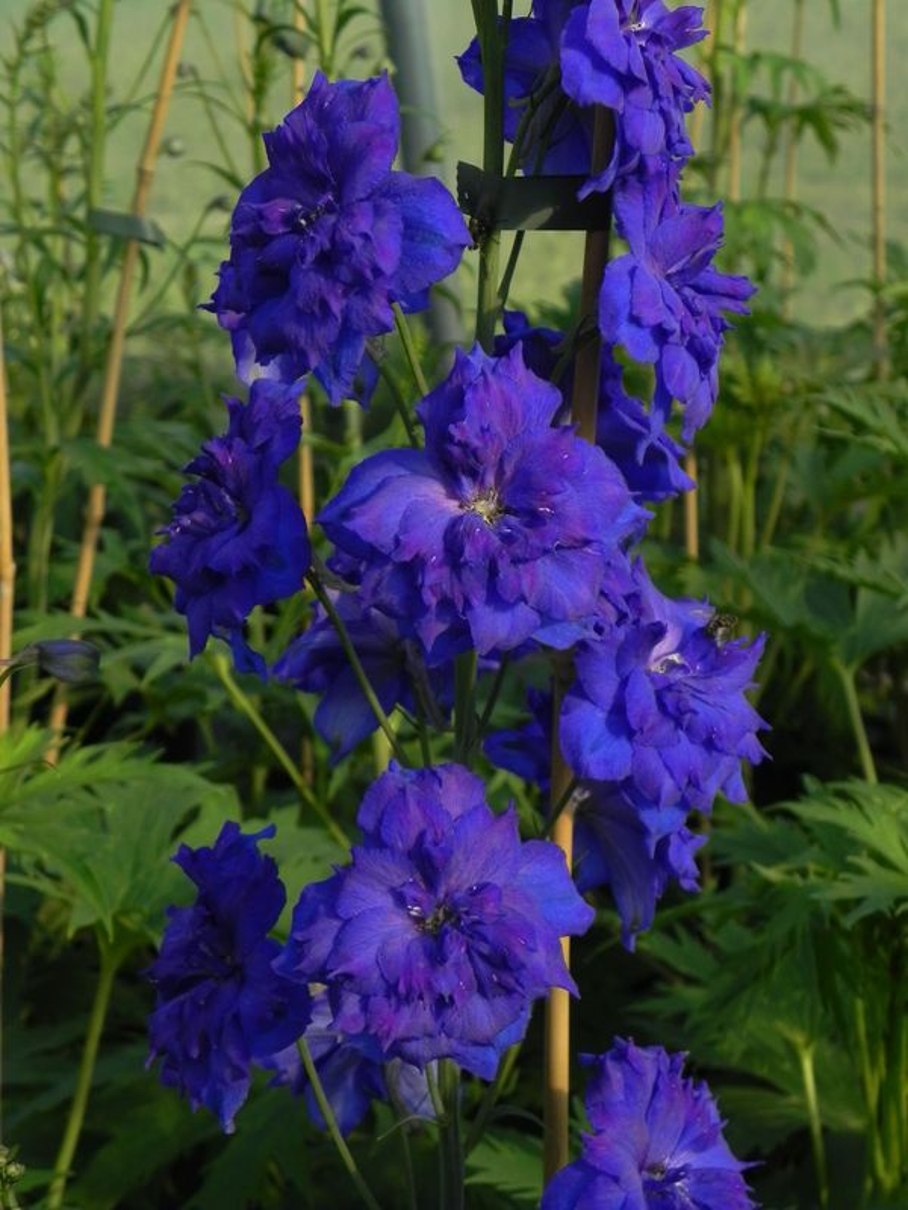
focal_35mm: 66
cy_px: 605
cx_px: 454
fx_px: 2308
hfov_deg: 22.3
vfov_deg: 29.4
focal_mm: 11.8
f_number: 4
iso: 160
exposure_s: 1/800
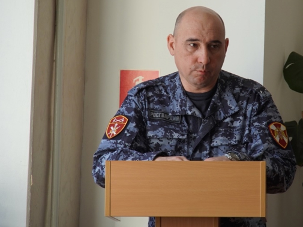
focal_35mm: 274
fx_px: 2399
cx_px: 201
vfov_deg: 5.4
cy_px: 89
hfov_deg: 7.2
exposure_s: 1/200
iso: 400
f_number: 5.6
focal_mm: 128
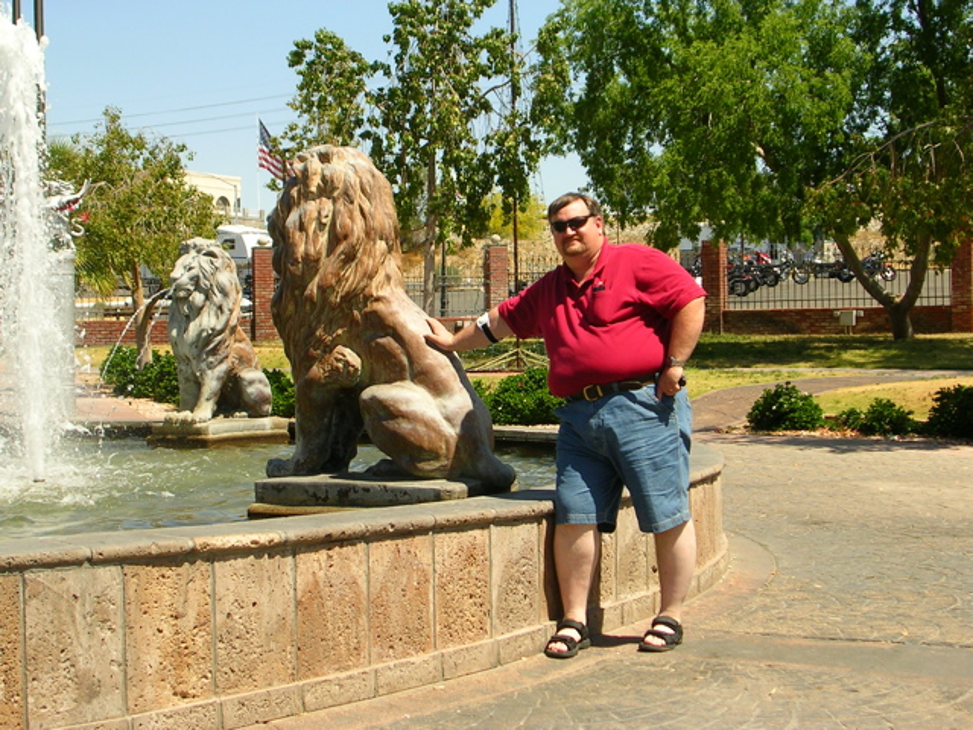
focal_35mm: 72
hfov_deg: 27.0
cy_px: 365
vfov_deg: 20.4
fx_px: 2024
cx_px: 486
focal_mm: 10.9
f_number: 3.7
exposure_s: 1/512
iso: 50
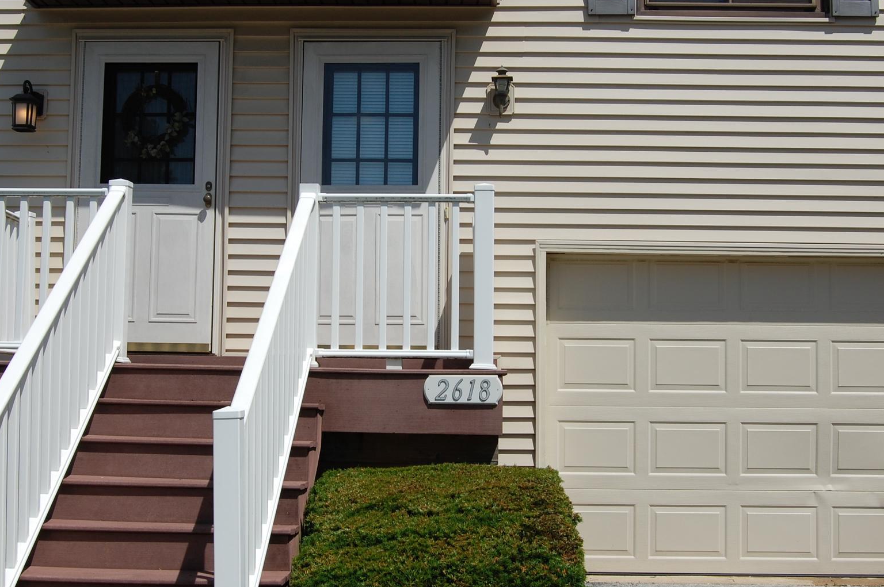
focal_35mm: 52
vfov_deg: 25.9
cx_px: 418
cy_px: 301
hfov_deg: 38.2
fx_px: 1276
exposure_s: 1/500
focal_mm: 26
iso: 200
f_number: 11
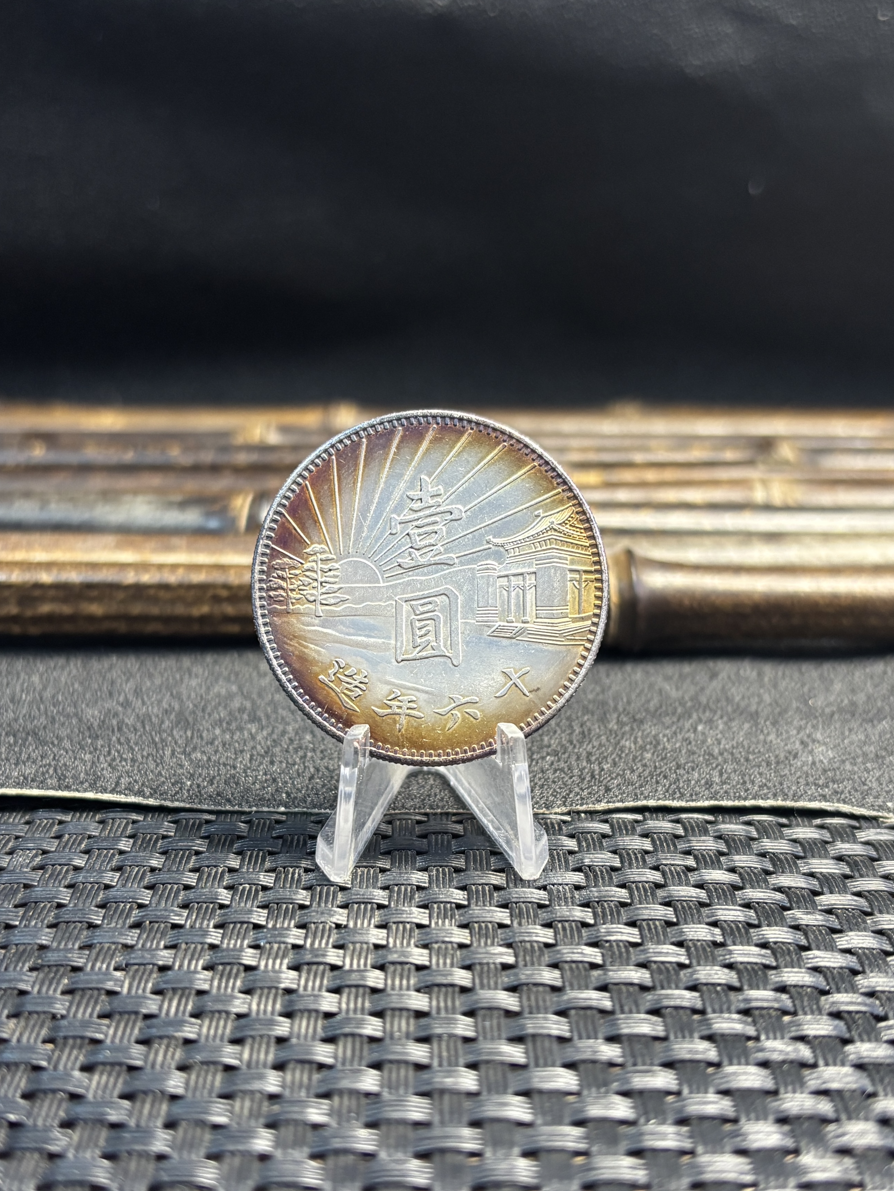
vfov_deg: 65.3
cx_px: 434
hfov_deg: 51.3
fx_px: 930
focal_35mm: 27
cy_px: 589
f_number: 1.6
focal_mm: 5.96
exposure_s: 1/60
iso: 250
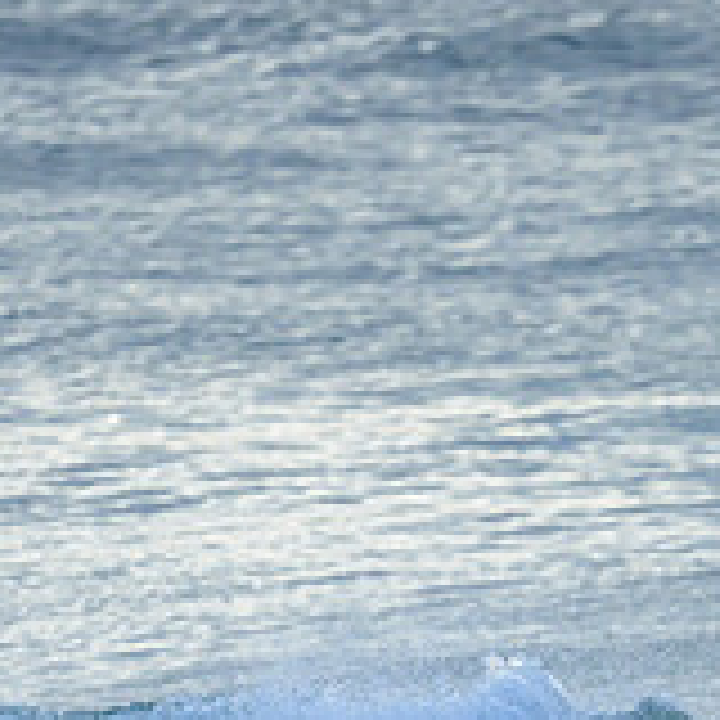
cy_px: 862
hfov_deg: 0.7
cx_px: 608
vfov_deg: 0.7
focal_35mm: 2458
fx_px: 57842
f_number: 6.3
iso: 720
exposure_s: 1/2500
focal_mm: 800
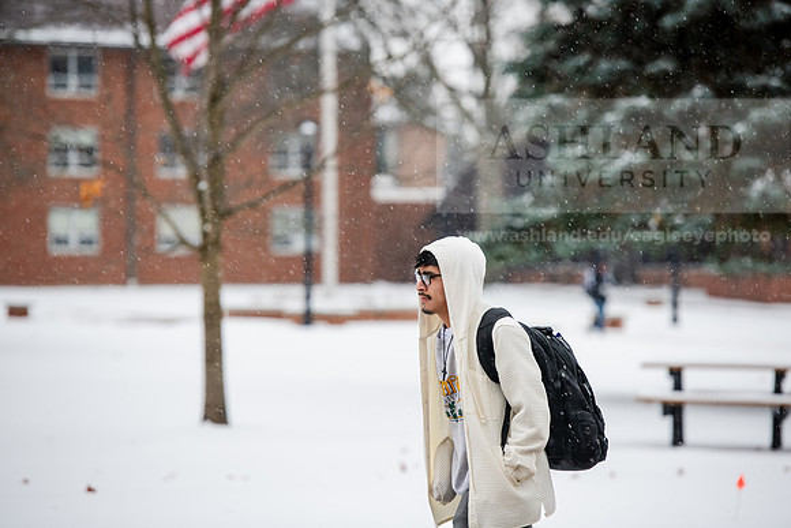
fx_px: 3846
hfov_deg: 11.7
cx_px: 396
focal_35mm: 175
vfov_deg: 7.9
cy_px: 264
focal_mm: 175
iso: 400
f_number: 4
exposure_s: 1/250
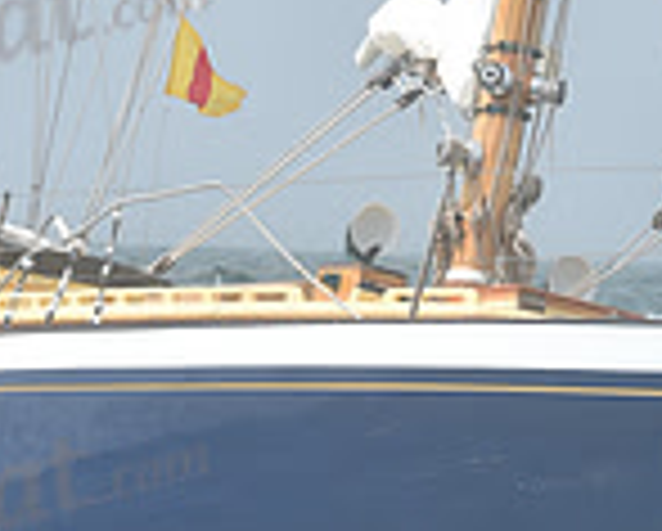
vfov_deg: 4.5
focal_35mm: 341
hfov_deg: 5.7
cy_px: 227
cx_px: 446
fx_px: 6690
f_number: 10
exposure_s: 1/800
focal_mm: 92
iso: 320
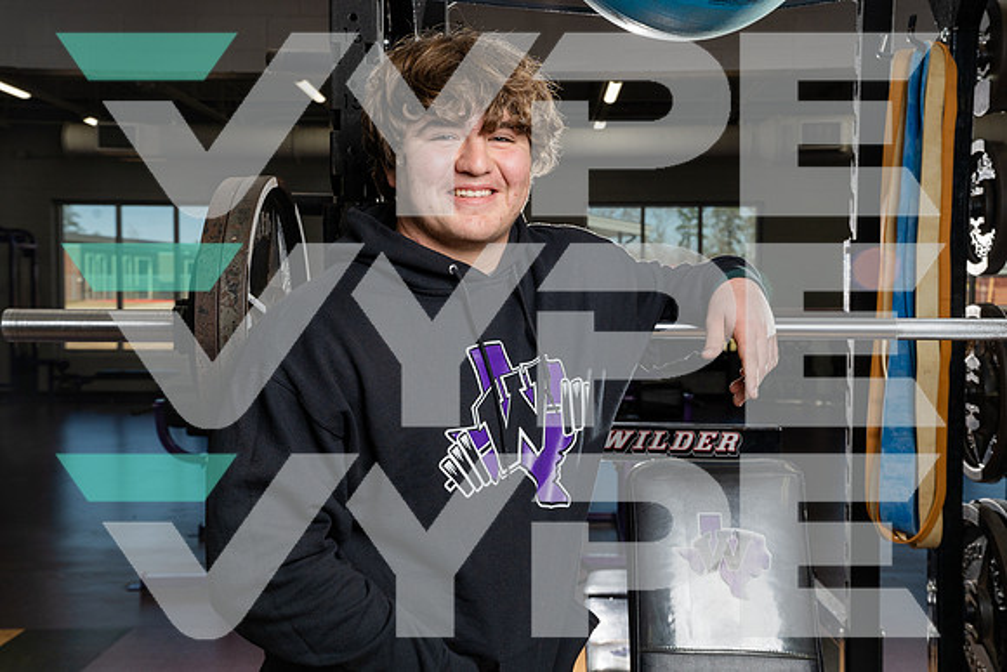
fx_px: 1231
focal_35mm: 44
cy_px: 336
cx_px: 504
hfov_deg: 44.5
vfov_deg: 30.5
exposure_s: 1/250
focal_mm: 44
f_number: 9
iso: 640
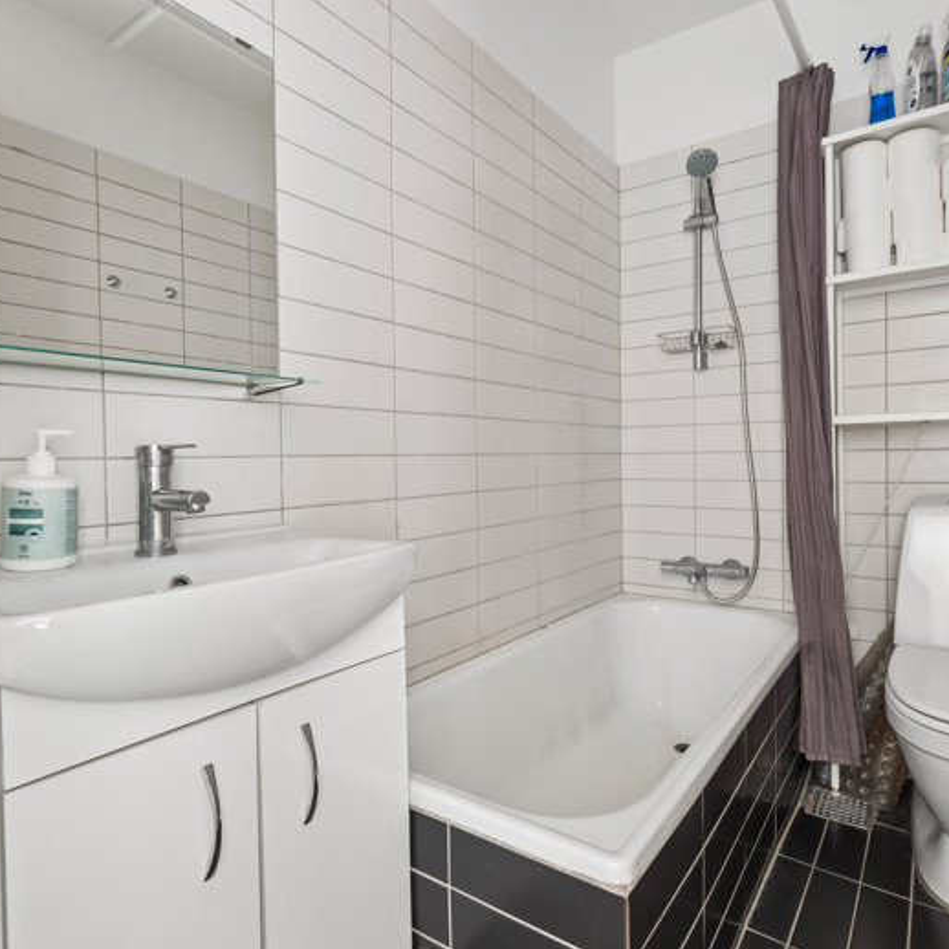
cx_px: 515
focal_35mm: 21
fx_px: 651
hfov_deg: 72.0
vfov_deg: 72.1
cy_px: 472
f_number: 10
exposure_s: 2
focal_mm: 16
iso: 250
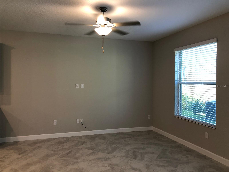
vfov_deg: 49.7
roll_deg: +0.5
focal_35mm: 28
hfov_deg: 63.4
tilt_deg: -0.7
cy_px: 86
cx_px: 114
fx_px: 185
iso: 40
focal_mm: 3.99
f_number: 1.8
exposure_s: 1/24
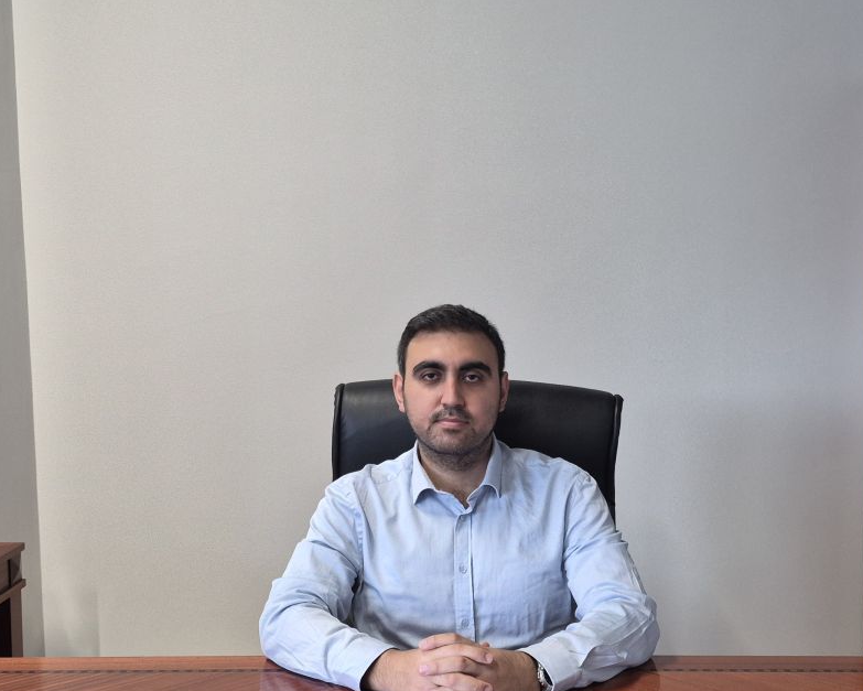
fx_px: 1099
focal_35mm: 43
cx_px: 451
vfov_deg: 34.8
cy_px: 422
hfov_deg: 42.9
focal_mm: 5.4
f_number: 1.8
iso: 400
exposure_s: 1/100
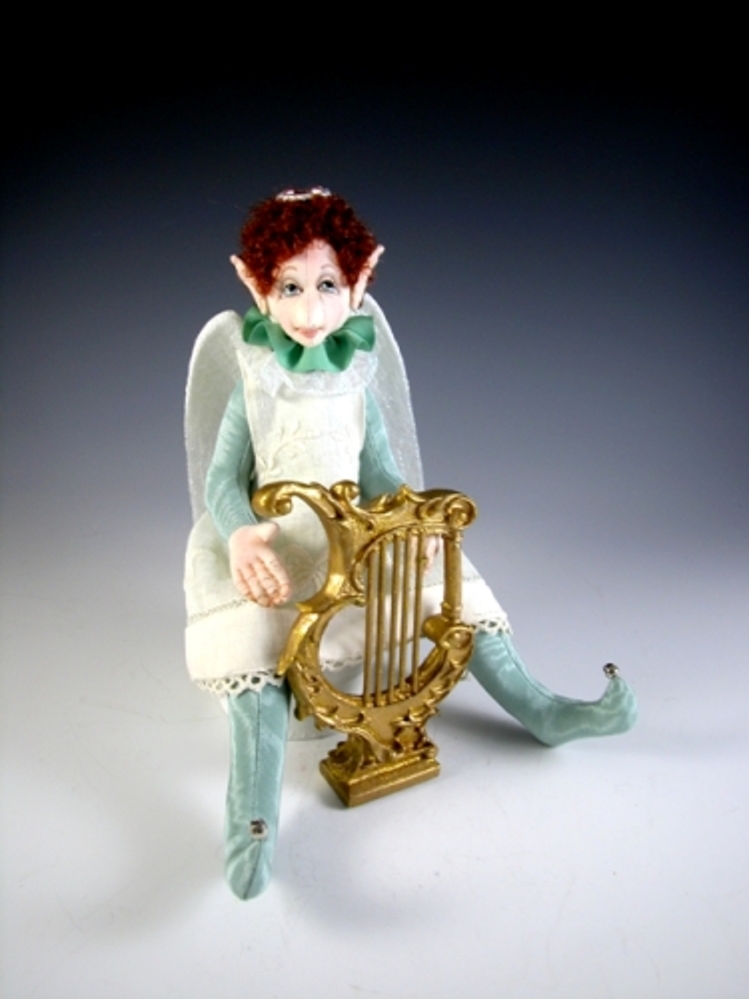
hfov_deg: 49.7
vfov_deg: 63.4
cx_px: 374
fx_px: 808
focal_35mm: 28
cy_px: 500
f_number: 2.8
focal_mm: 7.1
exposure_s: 1/38.4
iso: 100
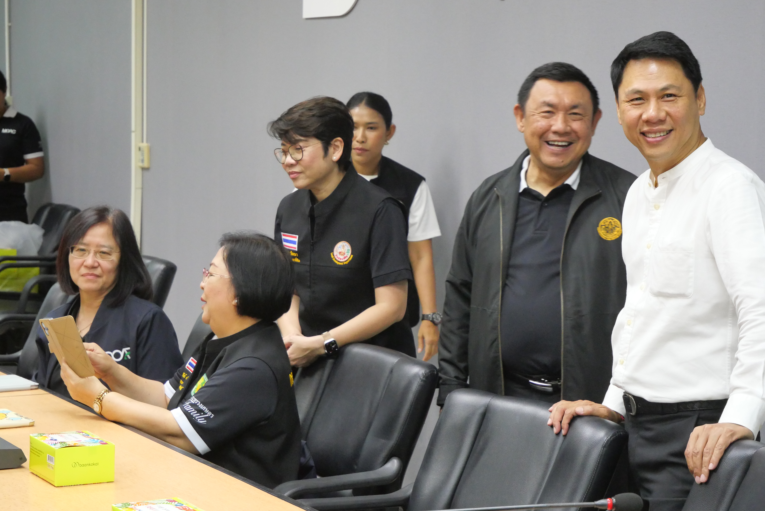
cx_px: 382
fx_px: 1850
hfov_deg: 23.4
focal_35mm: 87
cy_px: 256
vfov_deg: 15.7
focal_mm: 42
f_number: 5.5
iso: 3200
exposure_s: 1/50
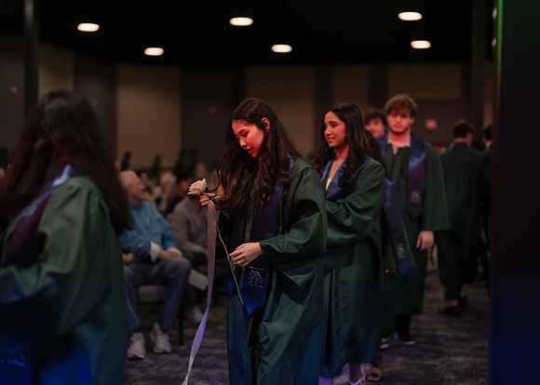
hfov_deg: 36.7
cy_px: 192
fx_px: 814
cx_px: 270
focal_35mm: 53
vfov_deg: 26.6
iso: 1250
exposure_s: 1/500
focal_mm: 50
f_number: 1.2
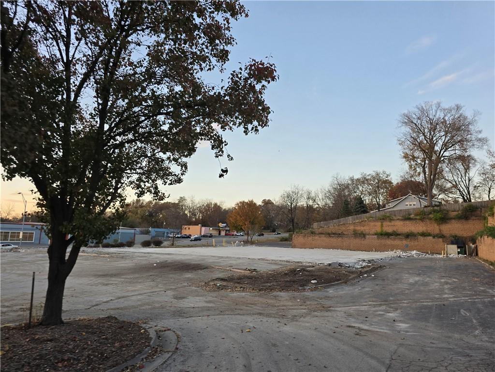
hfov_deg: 73.9
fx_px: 329
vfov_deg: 58.9
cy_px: 186
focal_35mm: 23
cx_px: 248
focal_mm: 6.3
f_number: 1.7
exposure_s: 1/180
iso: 64
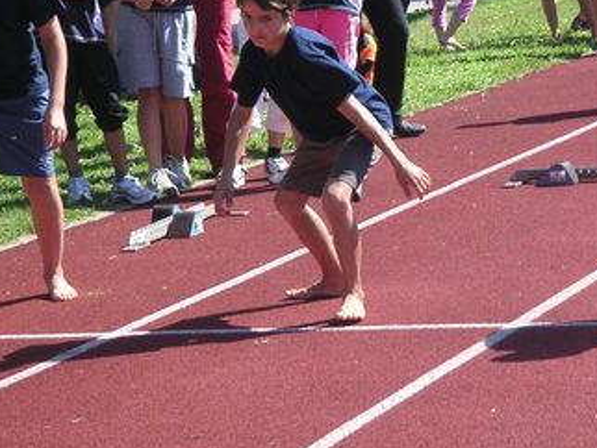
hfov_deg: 10.6
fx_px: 3210
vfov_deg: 8.0
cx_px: 352
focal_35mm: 186
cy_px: 99
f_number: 3.6
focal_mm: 17.1
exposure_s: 1/250
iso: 50
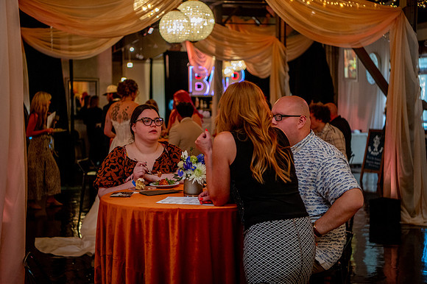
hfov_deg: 37.8
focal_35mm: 53
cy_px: 142
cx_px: 214
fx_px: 623
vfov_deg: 25.7
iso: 2500
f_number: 2.8
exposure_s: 1/250
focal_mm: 52
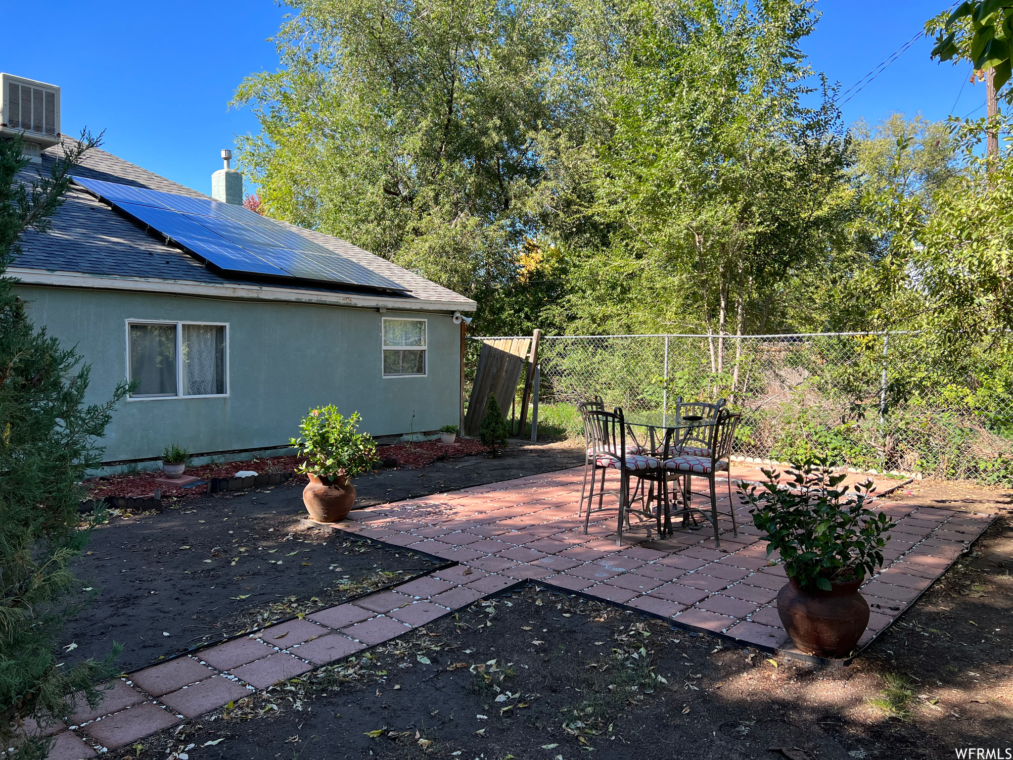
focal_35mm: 26
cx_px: 506
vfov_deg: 53.1
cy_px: 380
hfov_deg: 67.3
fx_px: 761
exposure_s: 1/853
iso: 50
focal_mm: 5.7
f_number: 1.5
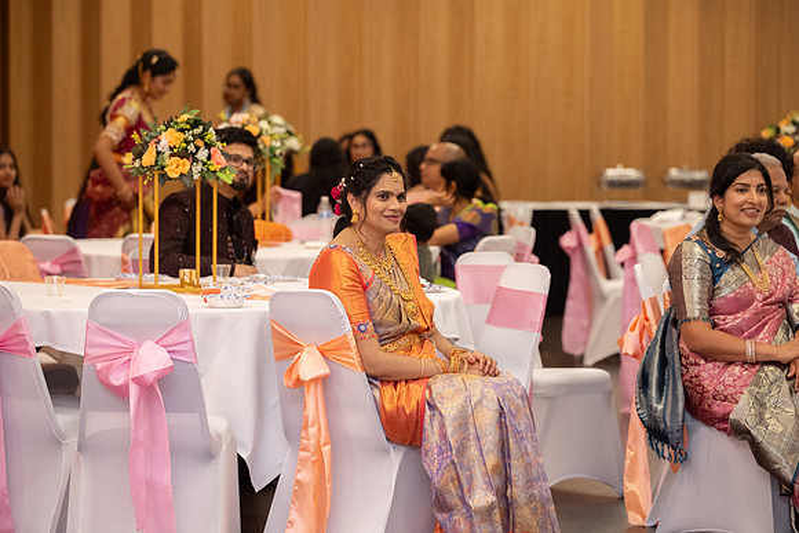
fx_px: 2788
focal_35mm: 126
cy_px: 266
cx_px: 400
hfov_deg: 16.3
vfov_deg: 10.9
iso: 1000
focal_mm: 125
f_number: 3.5
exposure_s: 1/160
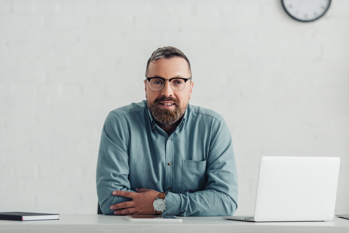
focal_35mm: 122
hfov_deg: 16.8
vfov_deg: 11.2
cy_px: 116
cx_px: 174
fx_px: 1183
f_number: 2.8
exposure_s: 1/200
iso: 100
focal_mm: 122
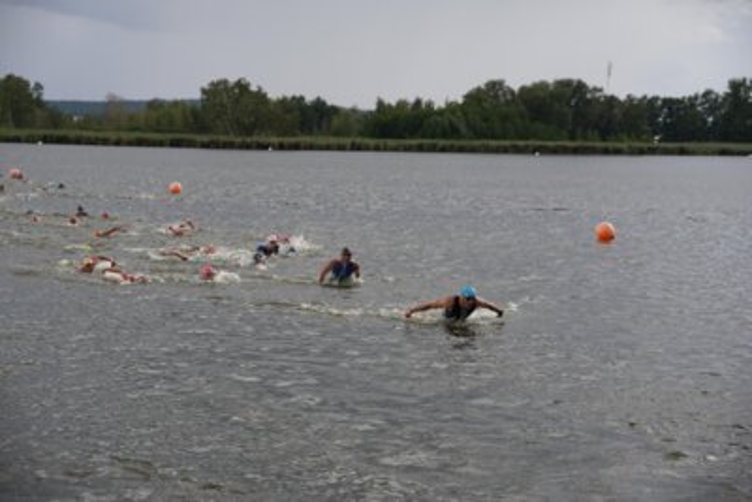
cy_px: 251
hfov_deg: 24.6
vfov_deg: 16.6
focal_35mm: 82
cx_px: 376
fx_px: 1724
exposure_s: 1/160
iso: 200
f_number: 5
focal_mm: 55
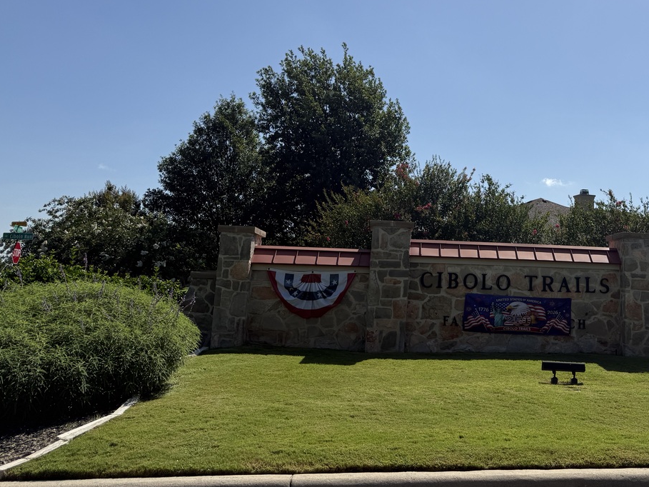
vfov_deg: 37.6
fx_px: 713
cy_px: 195
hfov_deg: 46.8
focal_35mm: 38
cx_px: 504
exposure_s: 1/8130
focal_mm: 6.76
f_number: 1.78
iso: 80
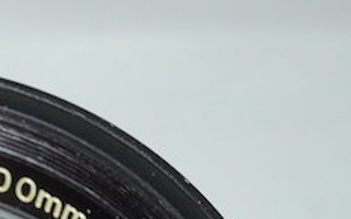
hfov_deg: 9.4
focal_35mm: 216
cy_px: 400
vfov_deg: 6.0
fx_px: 2066
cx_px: -196
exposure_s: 1/50
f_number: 3.3
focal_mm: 9
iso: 160
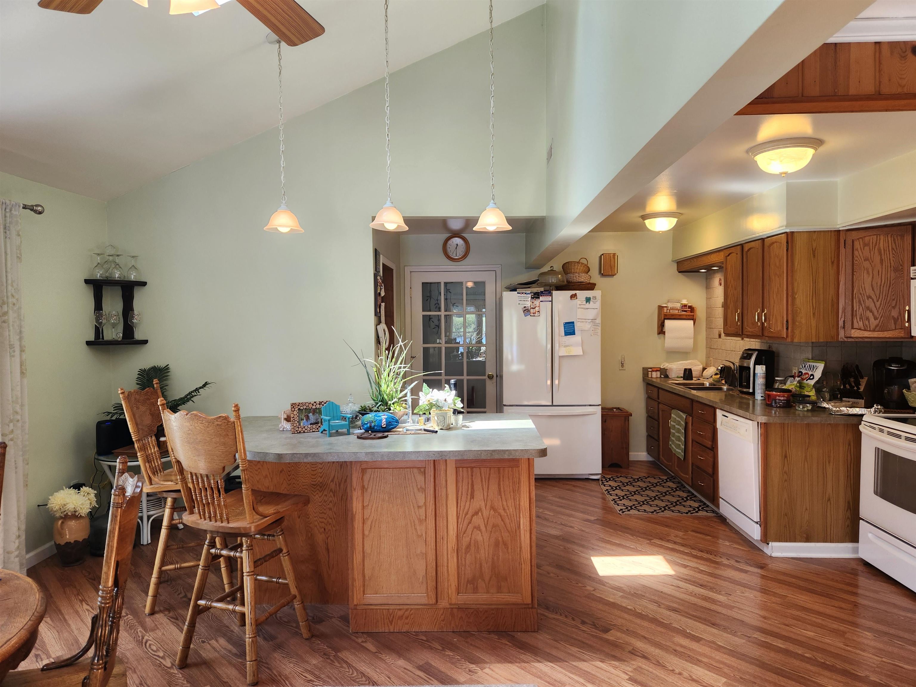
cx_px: 458
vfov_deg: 58.9
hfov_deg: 73.9
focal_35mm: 23
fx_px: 609
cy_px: 344
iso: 80
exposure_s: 1/120
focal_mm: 5.4
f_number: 1.8
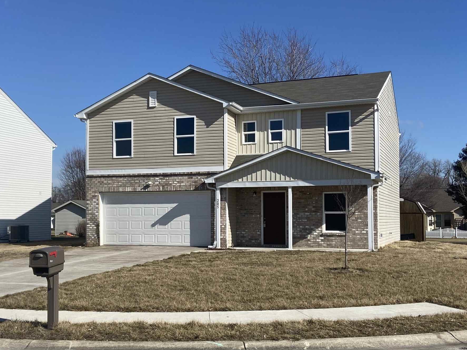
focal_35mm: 45
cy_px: 204
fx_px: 607
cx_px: 207
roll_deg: -1.4
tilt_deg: +2.1
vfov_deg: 32.1
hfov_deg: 42.0
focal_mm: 4.25
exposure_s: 1/4808
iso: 32
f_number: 1.8
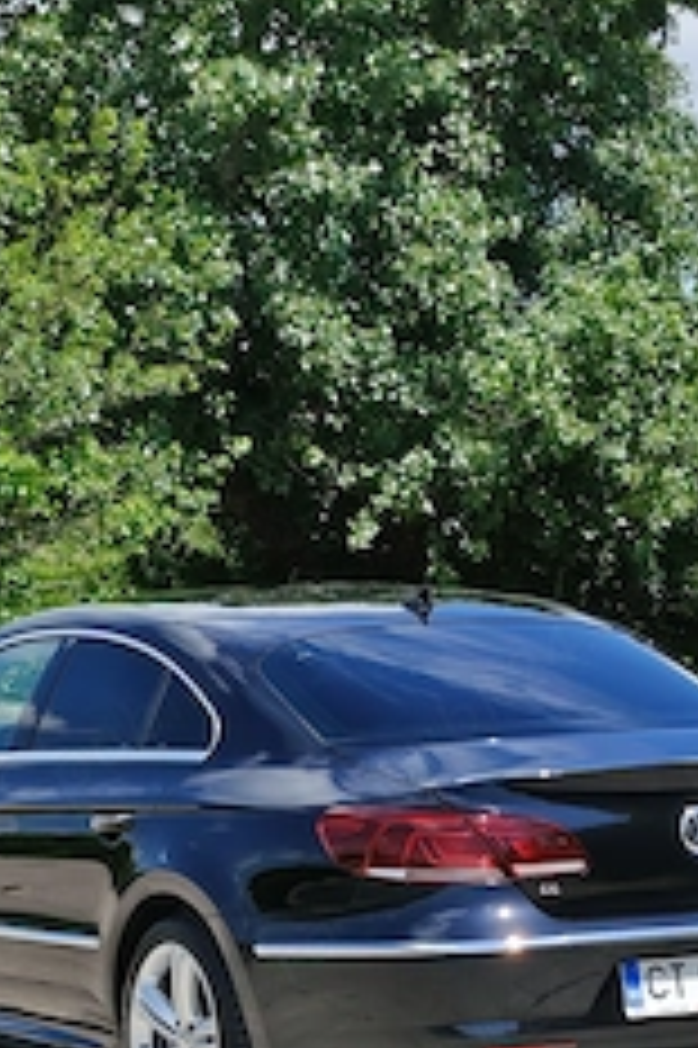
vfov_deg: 16.1
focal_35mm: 127
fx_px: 3699
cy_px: 760
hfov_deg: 10.8
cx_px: 351
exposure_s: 1/657
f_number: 1.75
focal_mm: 5.25
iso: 100
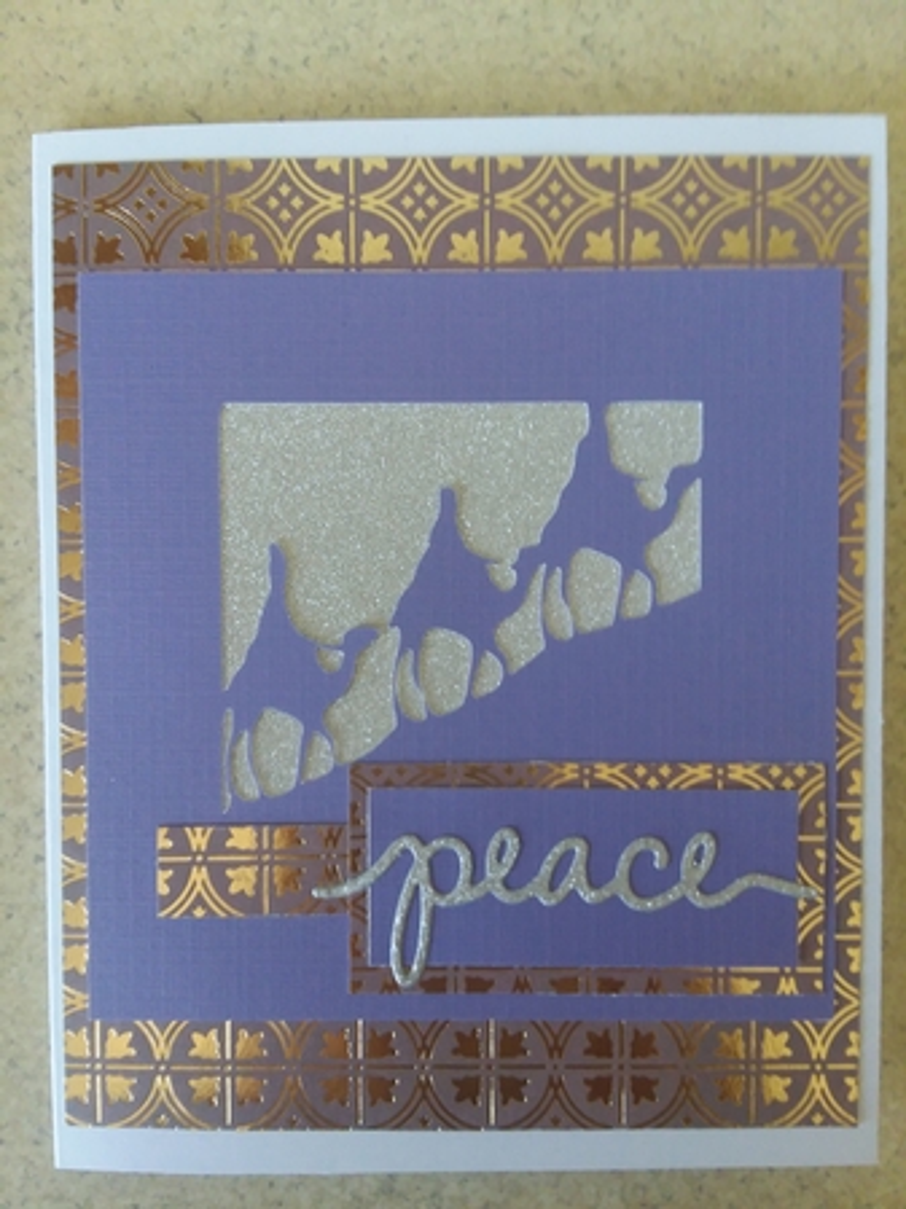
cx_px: 453
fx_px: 943
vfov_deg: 65.4
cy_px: 604
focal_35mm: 27
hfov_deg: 51.3
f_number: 1.9
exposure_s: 1/30
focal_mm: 2.91
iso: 125
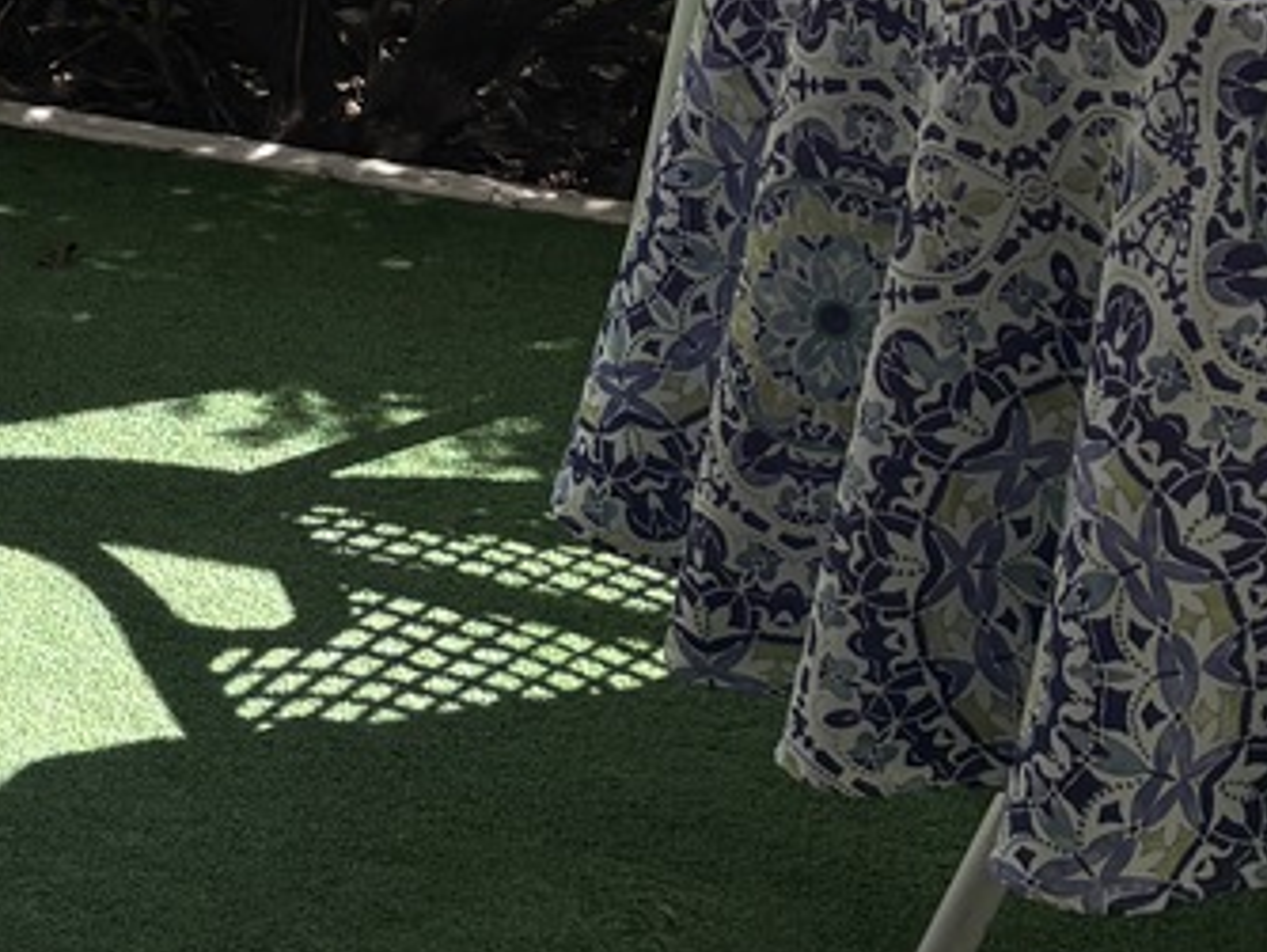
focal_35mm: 112
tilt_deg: -17.1
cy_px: -470
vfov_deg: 12.6
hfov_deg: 15.3
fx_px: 4102
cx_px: -975
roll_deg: +0.2
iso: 64
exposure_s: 1/820
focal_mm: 5.96
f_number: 1.6
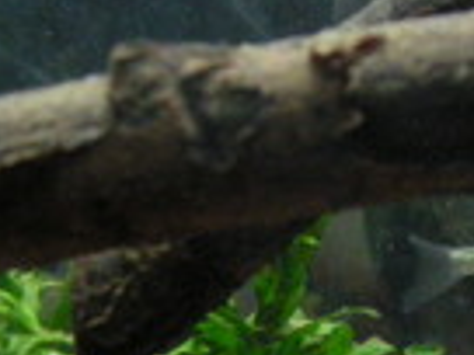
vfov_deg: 12.6
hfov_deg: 16.7
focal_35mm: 116
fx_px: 1588
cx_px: 436
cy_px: 372
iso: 400
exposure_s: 1/49.6
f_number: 2.8
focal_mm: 5.7
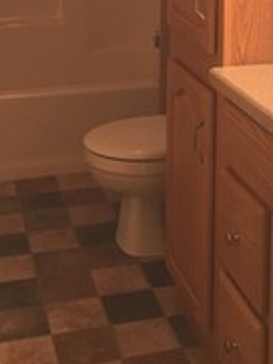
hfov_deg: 19.1
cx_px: 173
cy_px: -8
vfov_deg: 24.1
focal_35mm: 77
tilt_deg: -6.9
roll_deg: +0.1
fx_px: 809
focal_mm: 4.15
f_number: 2.2
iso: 64
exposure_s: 1/15
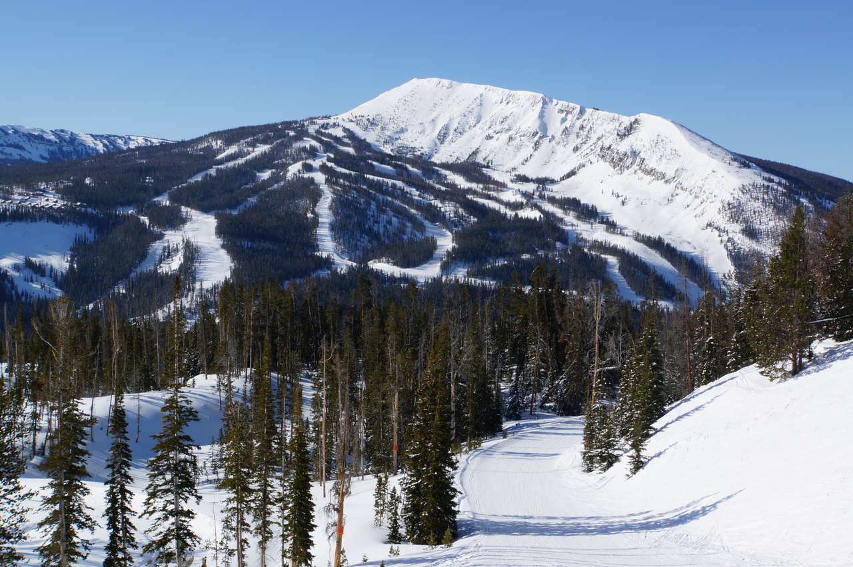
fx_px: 1186
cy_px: 284
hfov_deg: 39.6
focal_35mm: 50
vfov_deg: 26.9
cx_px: 426
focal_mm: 33.4
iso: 100
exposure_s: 1/100
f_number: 16
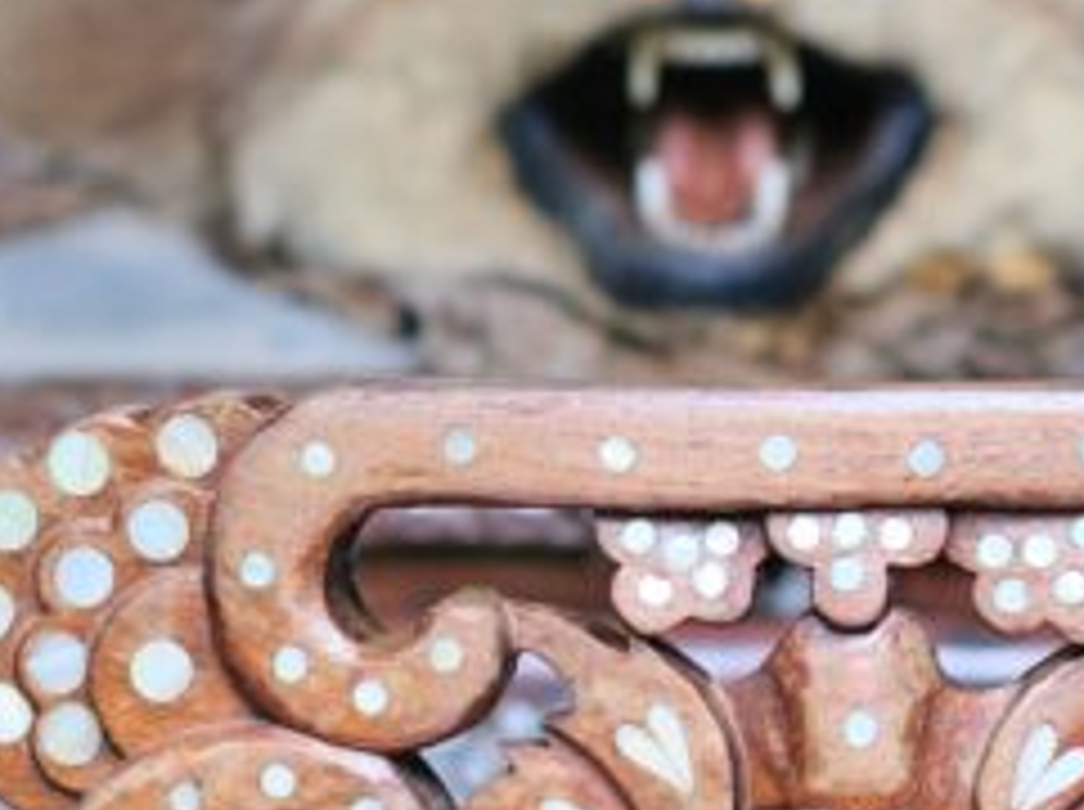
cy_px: 533
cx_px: 544
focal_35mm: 217
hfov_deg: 9.1
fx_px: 6785
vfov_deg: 6.8
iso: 320
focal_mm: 35
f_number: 2
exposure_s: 1/120
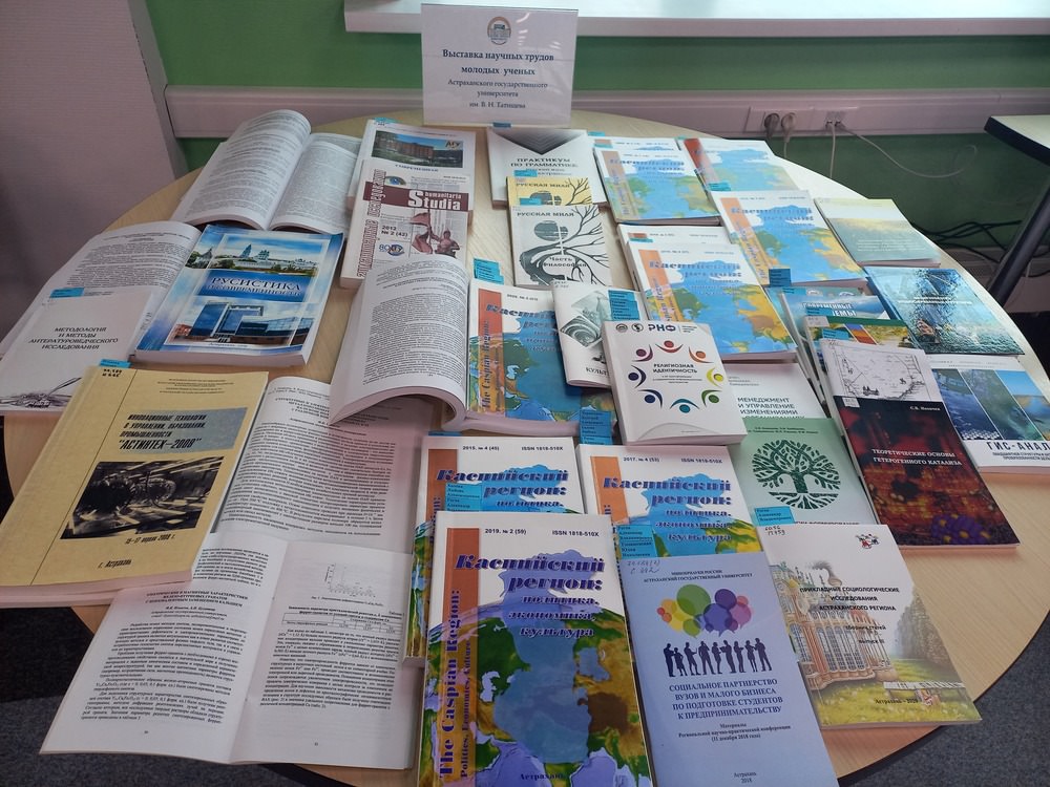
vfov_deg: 54.9
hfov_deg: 69.4
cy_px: 394
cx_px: 525
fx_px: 758
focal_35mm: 25
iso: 100
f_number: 1.8
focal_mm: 4.65
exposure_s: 1/50
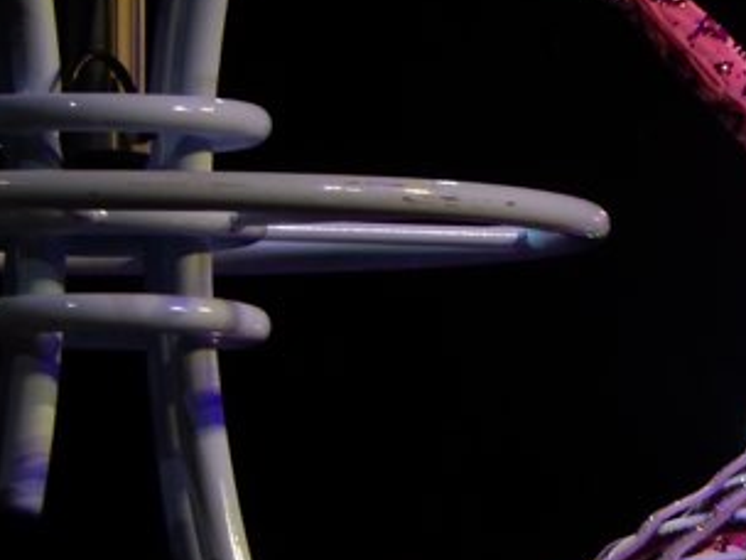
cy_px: 346
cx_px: 893
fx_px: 7607
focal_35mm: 353
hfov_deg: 5.6
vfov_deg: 4.2
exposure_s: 1/60
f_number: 5.6
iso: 125
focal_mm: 24.1
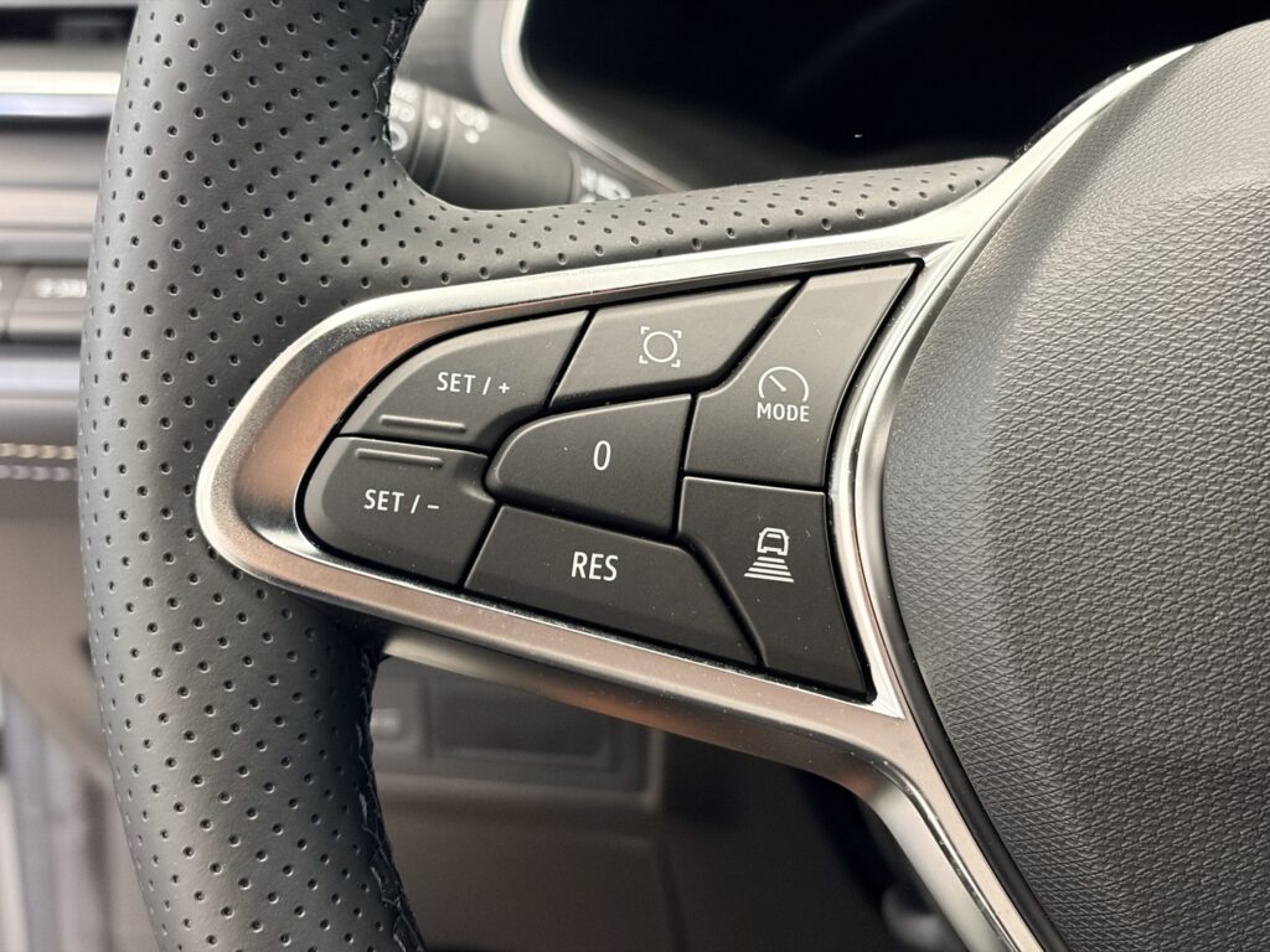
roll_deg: +0.0
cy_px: 476
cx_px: 635
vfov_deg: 28.0
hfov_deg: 36.8
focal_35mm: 52
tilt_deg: -28.0
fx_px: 1908
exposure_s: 1/30
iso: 320
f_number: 1.6
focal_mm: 5.96
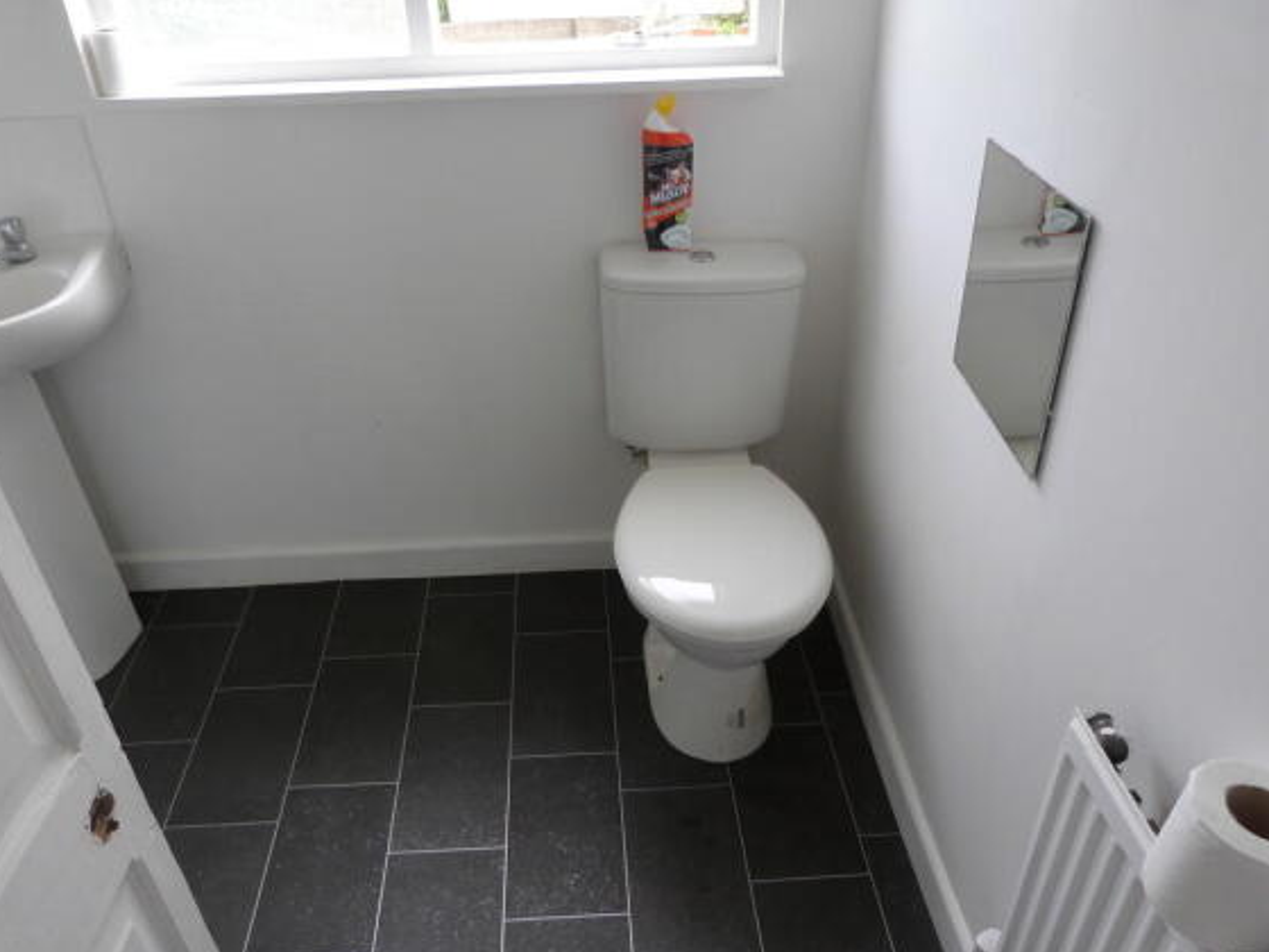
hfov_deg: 67.3
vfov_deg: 53.1
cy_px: 493
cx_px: 611
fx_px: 953
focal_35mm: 26
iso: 100
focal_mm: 4.5
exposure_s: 1/100
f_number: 2.8
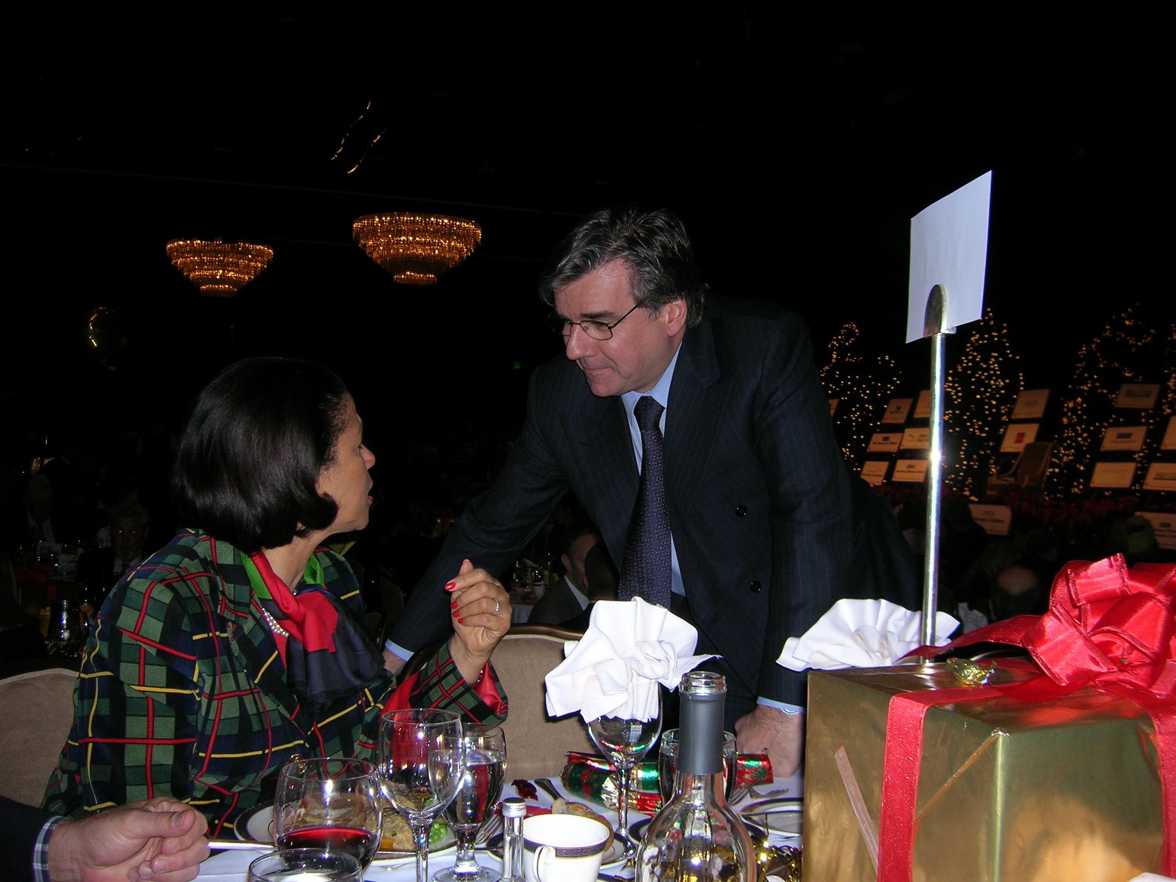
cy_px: 441
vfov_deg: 41.8
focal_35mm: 34
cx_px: 588
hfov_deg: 54.0
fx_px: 1155
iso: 60
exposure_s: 1/60.1
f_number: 2.9
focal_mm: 5.7
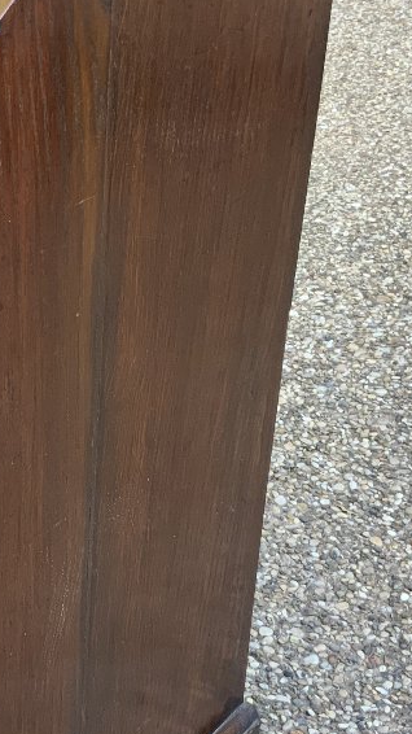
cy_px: 472
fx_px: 1302
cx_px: 4
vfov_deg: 31.3
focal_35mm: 67
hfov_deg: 17.6
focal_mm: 3
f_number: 1.8
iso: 40
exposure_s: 1/60
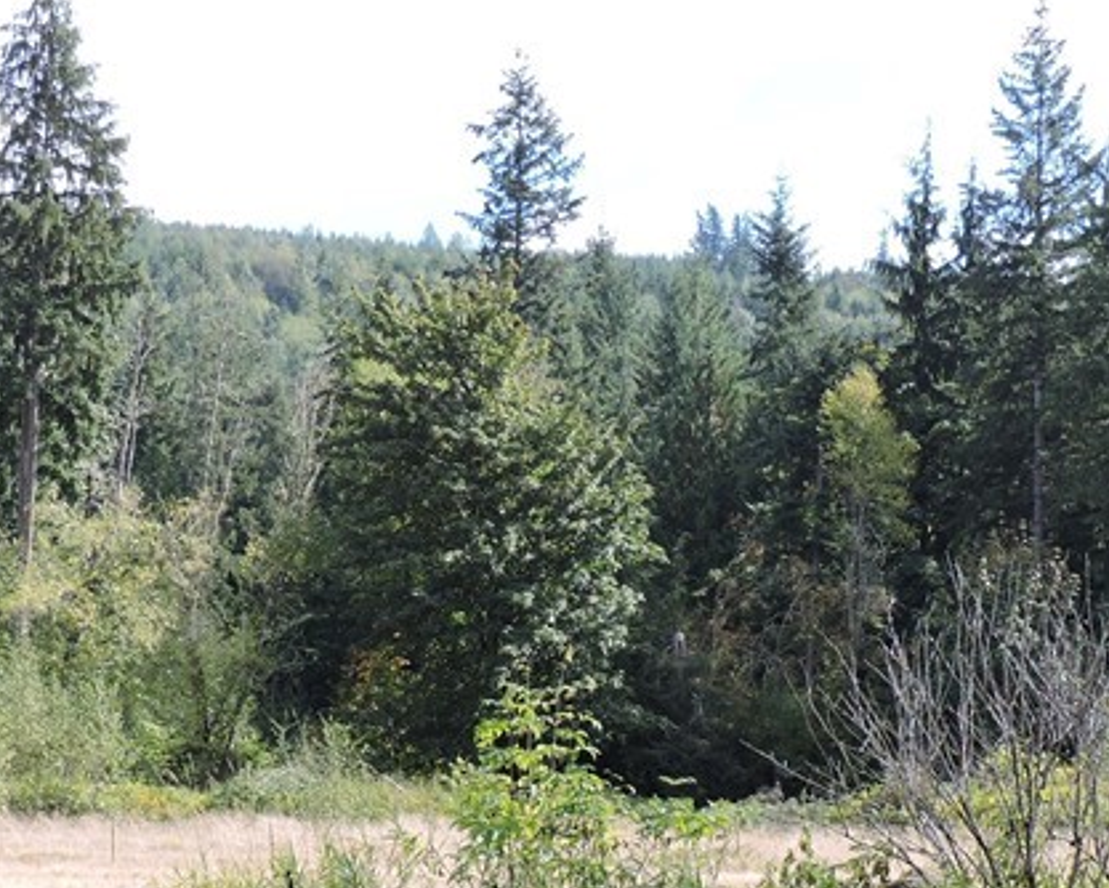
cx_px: 521
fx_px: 3382
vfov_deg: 14.8
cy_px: 784
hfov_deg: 18.6
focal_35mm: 103
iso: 100
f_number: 3.4
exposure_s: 1/320
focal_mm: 7.7
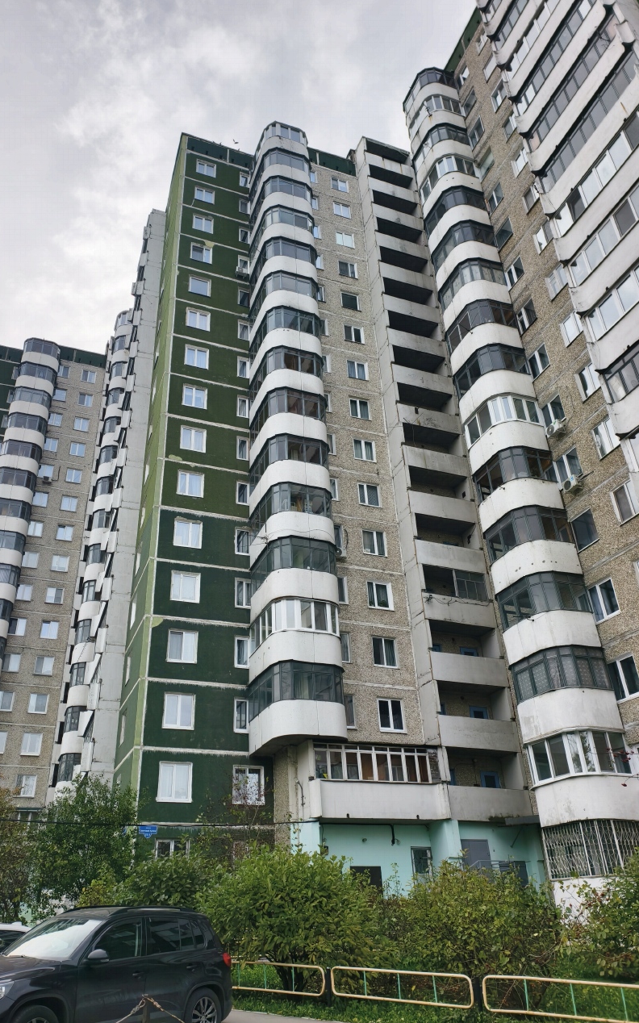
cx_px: 282
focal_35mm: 25
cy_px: 510
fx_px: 697
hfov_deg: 49.2
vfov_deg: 72.6
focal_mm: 6.54
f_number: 1.57
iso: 72
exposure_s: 1/2075
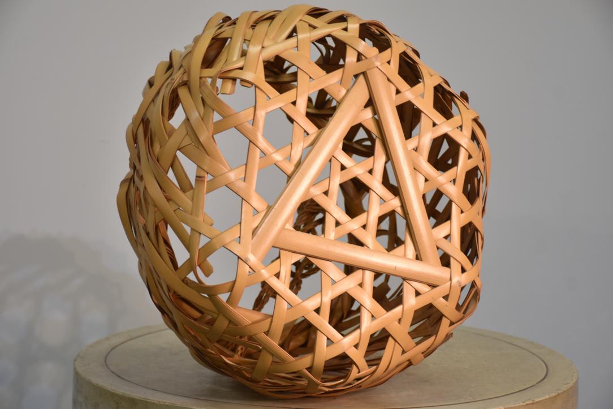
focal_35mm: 90
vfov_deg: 15.2
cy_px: 204
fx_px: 1533
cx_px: 306
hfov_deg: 22.6
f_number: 5
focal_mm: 60
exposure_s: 1/50
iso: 400
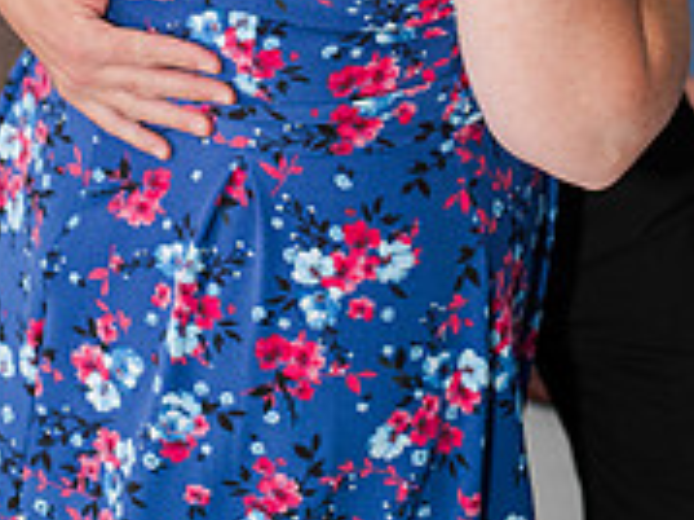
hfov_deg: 16.3
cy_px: -252
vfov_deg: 11.7
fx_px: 2424
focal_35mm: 121
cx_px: 407
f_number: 4
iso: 250
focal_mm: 50
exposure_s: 1/100
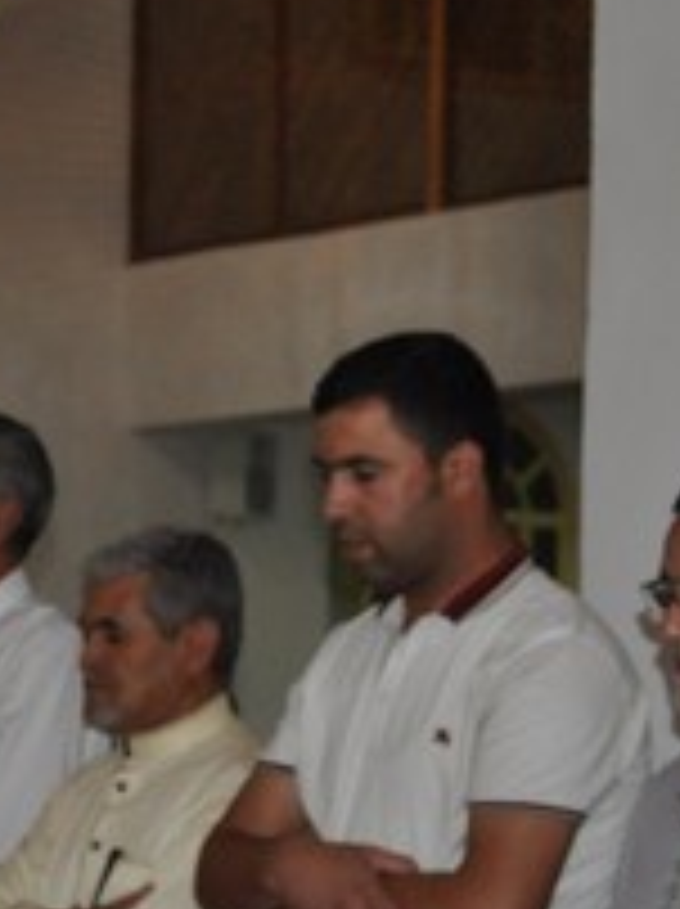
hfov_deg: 10.7
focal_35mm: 137
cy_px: 884
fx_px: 3596
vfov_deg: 14.2
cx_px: -50
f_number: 4.2
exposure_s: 1/60
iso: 800
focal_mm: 30
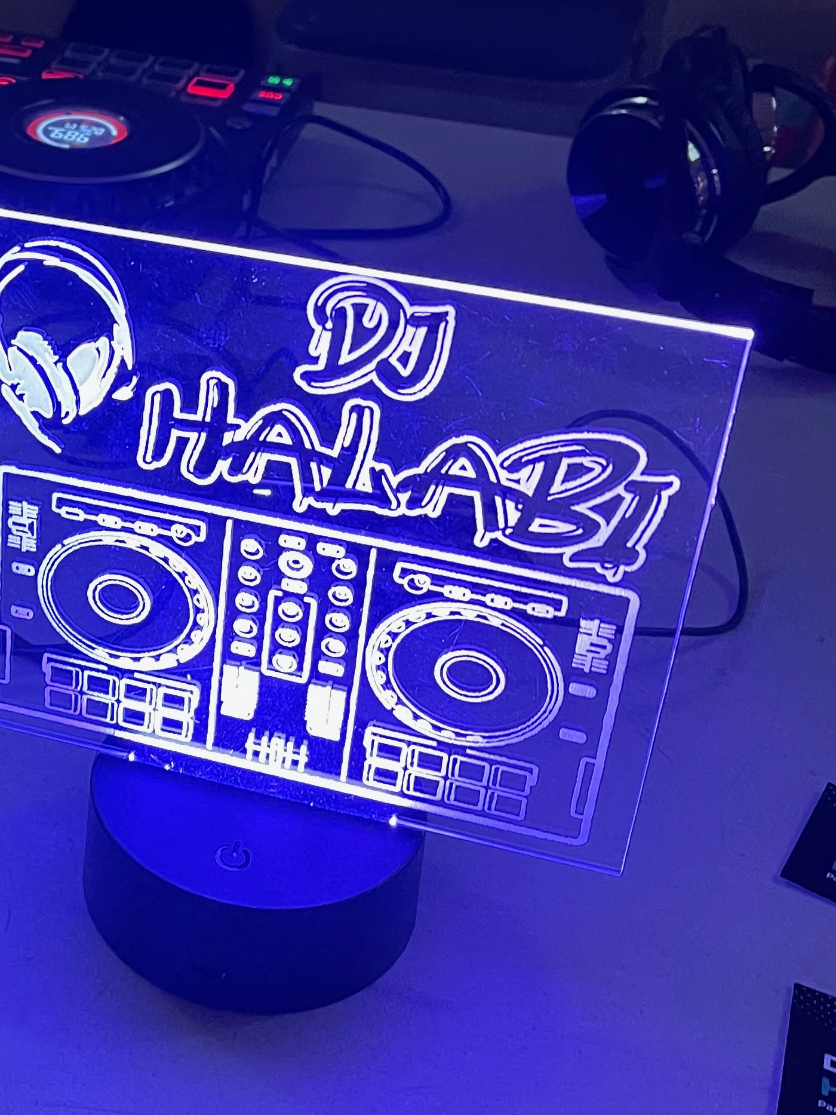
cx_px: 87
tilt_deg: -30.5
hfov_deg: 26.2
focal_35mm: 54
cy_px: 408
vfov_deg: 35.3
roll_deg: -2.4
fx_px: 1739
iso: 500
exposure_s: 1/30
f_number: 1.6
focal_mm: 5.1
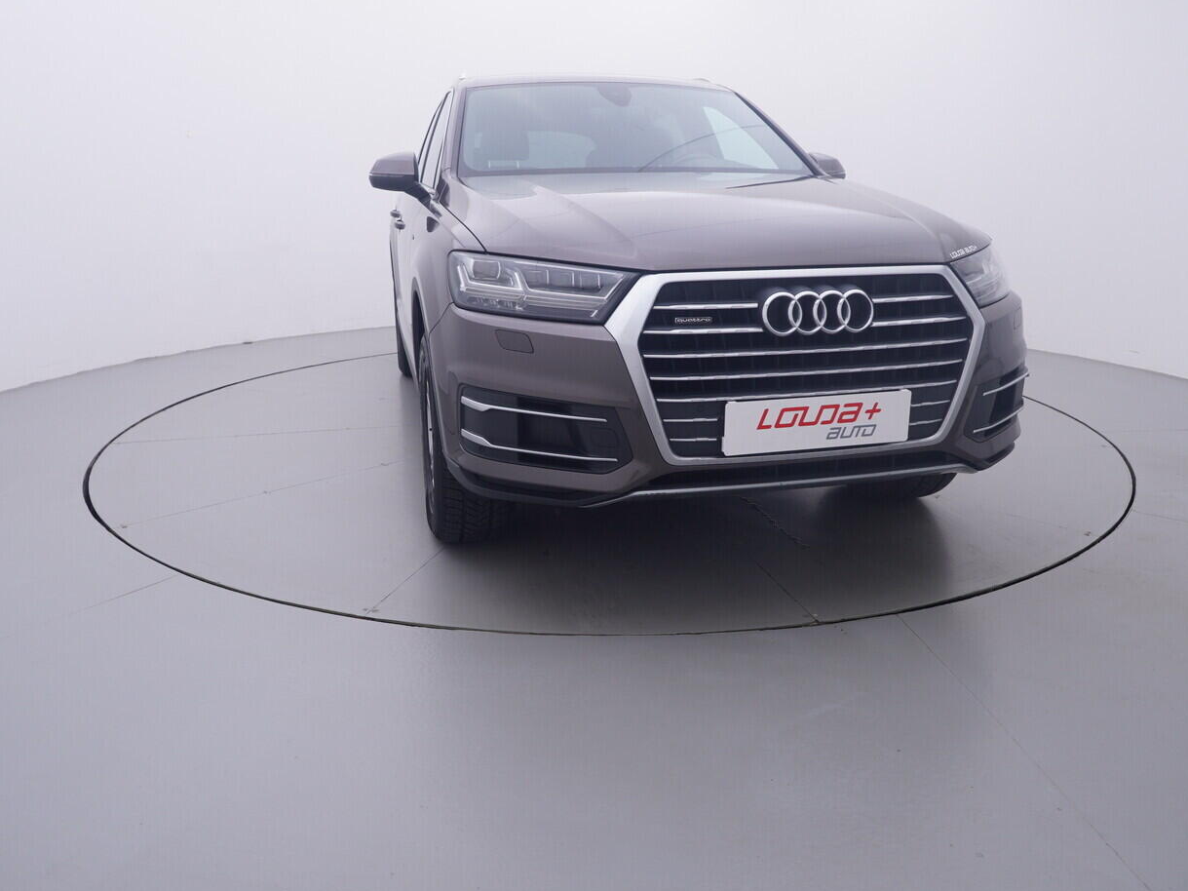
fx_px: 877
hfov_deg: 68.2
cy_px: 436
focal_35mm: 26
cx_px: 576
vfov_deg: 53.8
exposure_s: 1/80
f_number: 5
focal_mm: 15
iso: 200
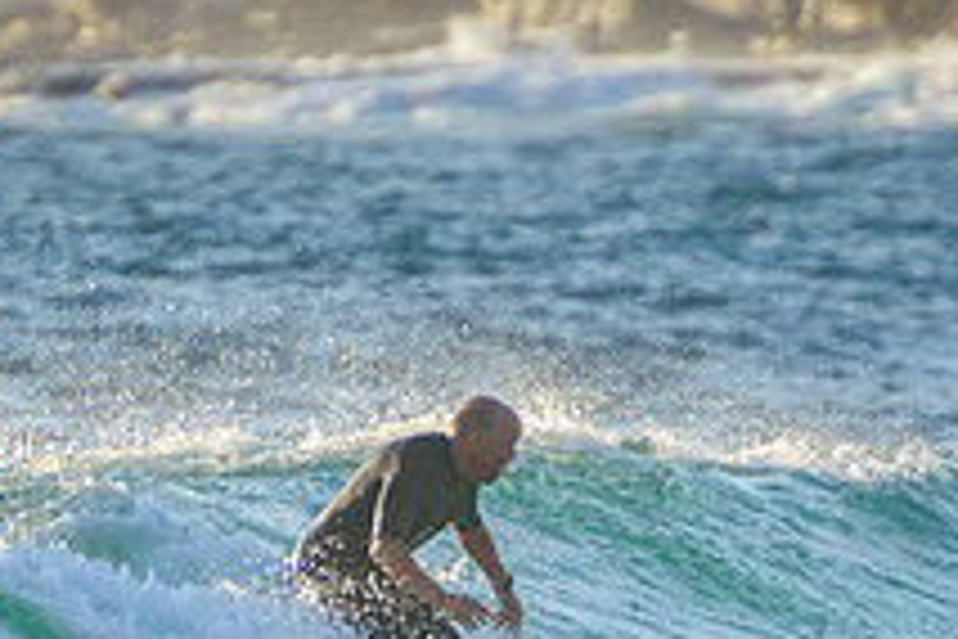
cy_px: 704
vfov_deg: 0.8
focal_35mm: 1664
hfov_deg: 1.2
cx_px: 522
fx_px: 44277
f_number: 5.6
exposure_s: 1/2000
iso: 500
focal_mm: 400
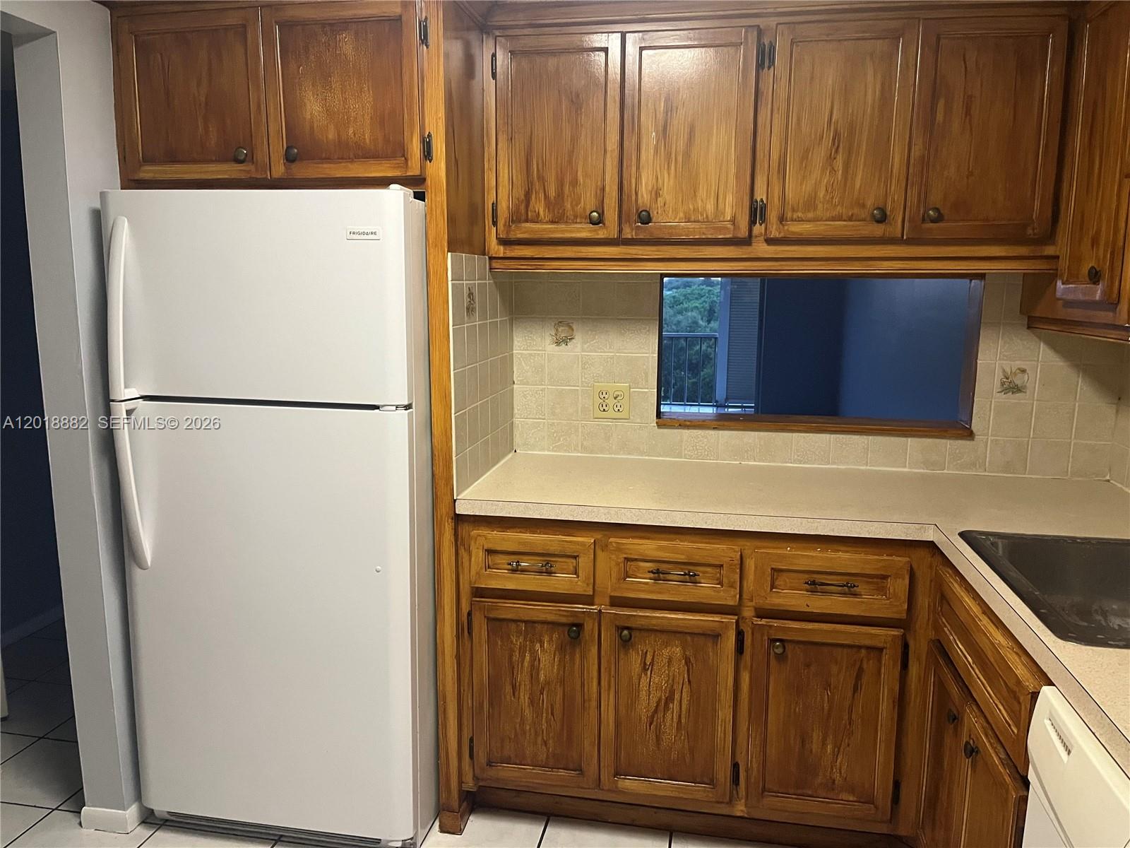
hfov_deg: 67.3
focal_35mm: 26
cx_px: 565
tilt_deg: -10.5
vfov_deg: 53.1
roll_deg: -0.3
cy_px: 424
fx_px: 849
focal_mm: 5.1
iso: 400
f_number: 1.6
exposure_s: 1/40
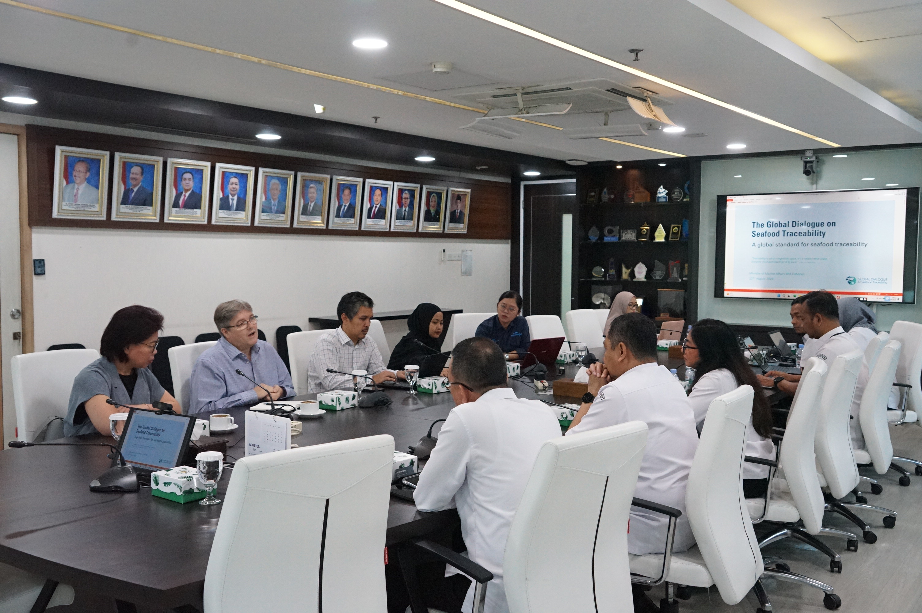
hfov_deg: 57.3
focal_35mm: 33
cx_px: 461
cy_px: 306
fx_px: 844
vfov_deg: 39.9
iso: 6400
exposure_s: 1/250
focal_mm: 33
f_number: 6.3
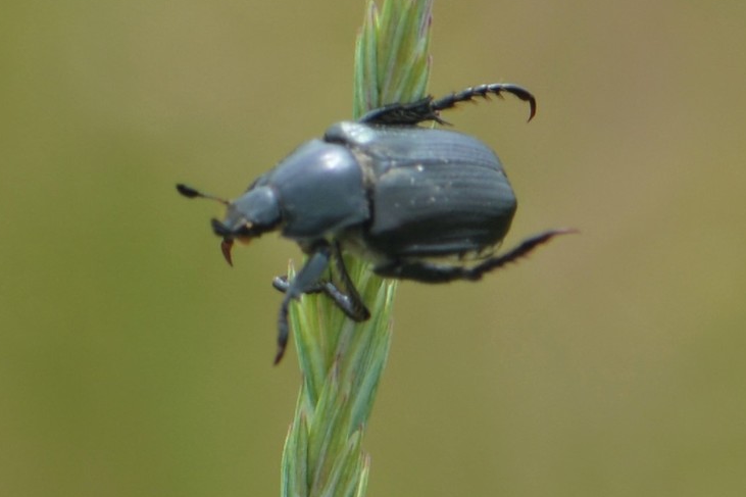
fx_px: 8162
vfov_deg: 3.5
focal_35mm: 394
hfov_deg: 5.2
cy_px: 205
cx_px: 417
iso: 100
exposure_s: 1/200
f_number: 8
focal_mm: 200
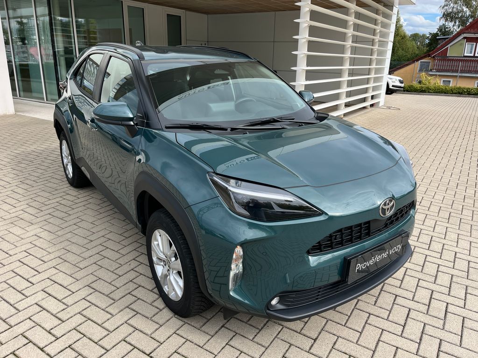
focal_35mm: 26
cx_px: 239
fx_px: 359
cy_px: 179
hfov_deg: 67.3
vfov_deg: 53.1
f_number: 1.6
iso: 50
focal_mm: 5.1
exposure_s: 1/1832
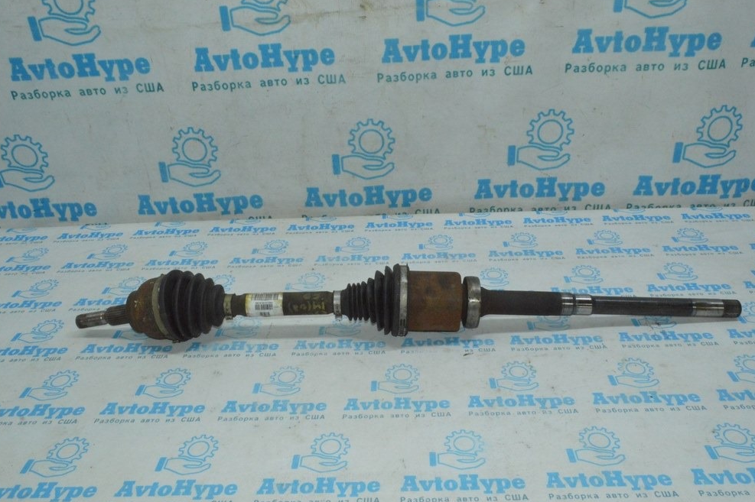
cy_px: 256
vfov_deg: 46.4
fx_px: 587
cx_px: 380
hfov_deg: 65.5
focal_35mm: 28
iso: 4500
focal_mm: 18
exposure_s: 1/60
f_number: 22
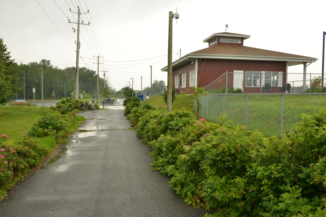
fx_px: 281
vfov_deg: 42.3
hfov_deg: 60.3
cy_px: 108
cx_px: 163
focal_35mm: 31
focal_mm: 31
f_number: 13
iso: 500
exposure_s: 1/100
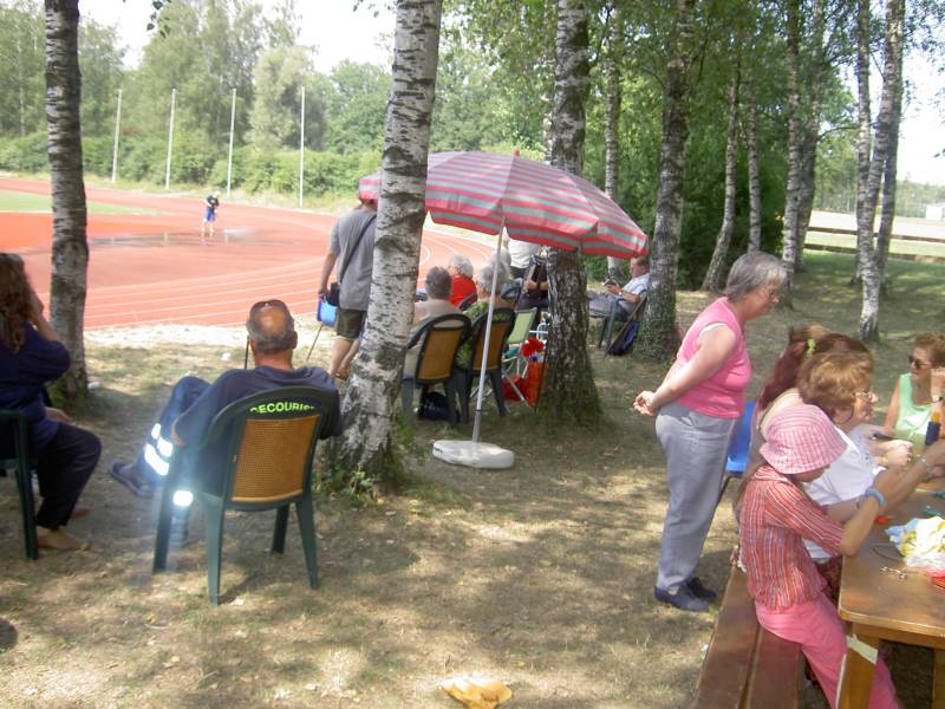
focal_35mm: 39
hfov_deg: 47.9
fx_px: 1065
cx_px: 472
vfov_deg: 36.8
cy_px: 354
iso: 100
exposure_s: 1/250
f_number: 2.8
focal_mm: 8
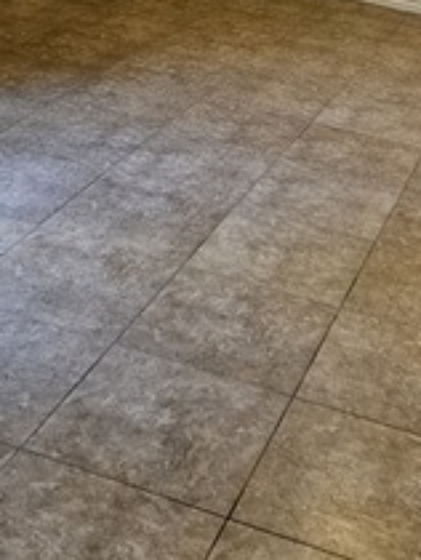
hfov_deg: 20.1
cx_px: 280
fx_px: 1181
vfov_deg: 22.4
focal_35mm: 73
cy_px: -252
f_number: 1.8
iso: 500
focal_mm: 5.4
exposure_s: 1/120
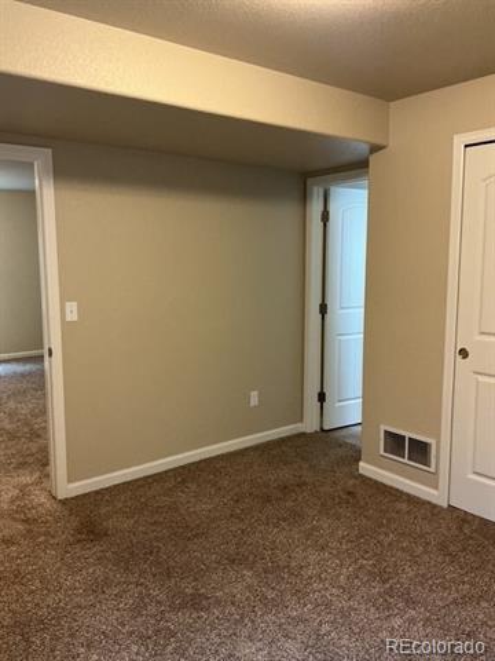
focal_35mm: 29
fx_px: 553
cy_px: 330
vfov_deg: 61.7
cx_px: 248
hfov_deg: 48.2
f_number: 1.8
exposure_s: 1/60
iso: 160
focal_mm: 3
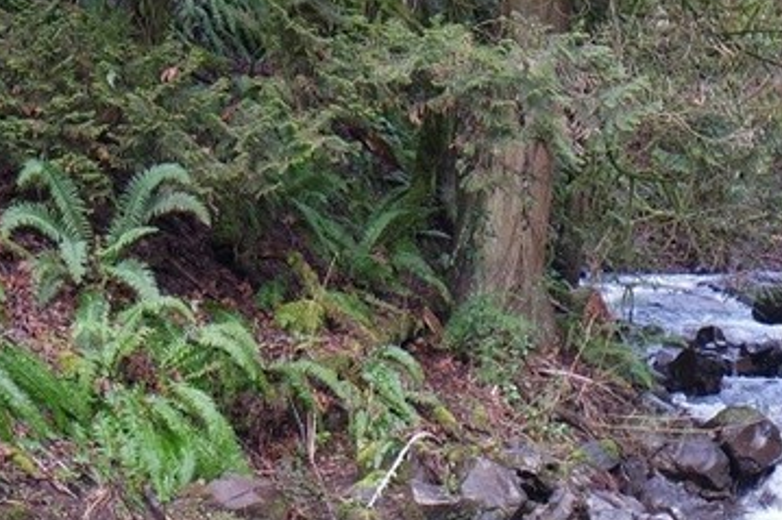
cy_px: 211
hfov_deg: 16.6
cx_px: 769
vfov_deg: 11.3
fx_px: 2627
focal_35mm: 121
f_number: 4
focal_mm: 15
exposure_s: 1/50
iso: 200
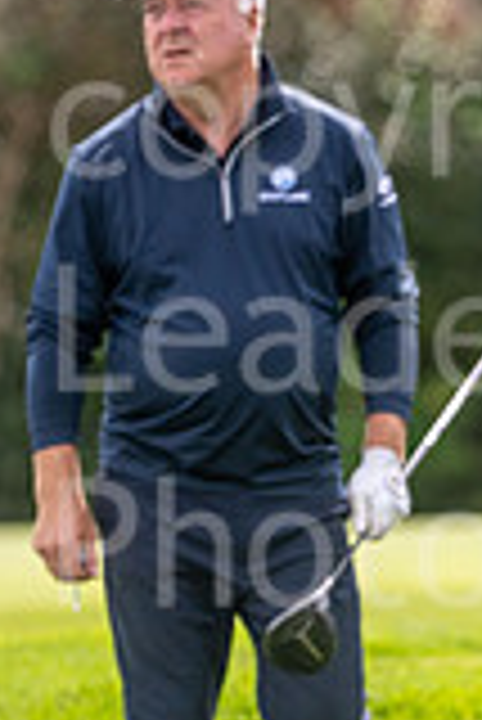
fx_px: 16892
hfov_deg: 1.6
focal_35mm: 843
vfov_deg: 2.4
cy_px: 364
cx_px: 554
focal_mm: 300
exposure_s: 1/2500
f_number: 4.5
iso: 400
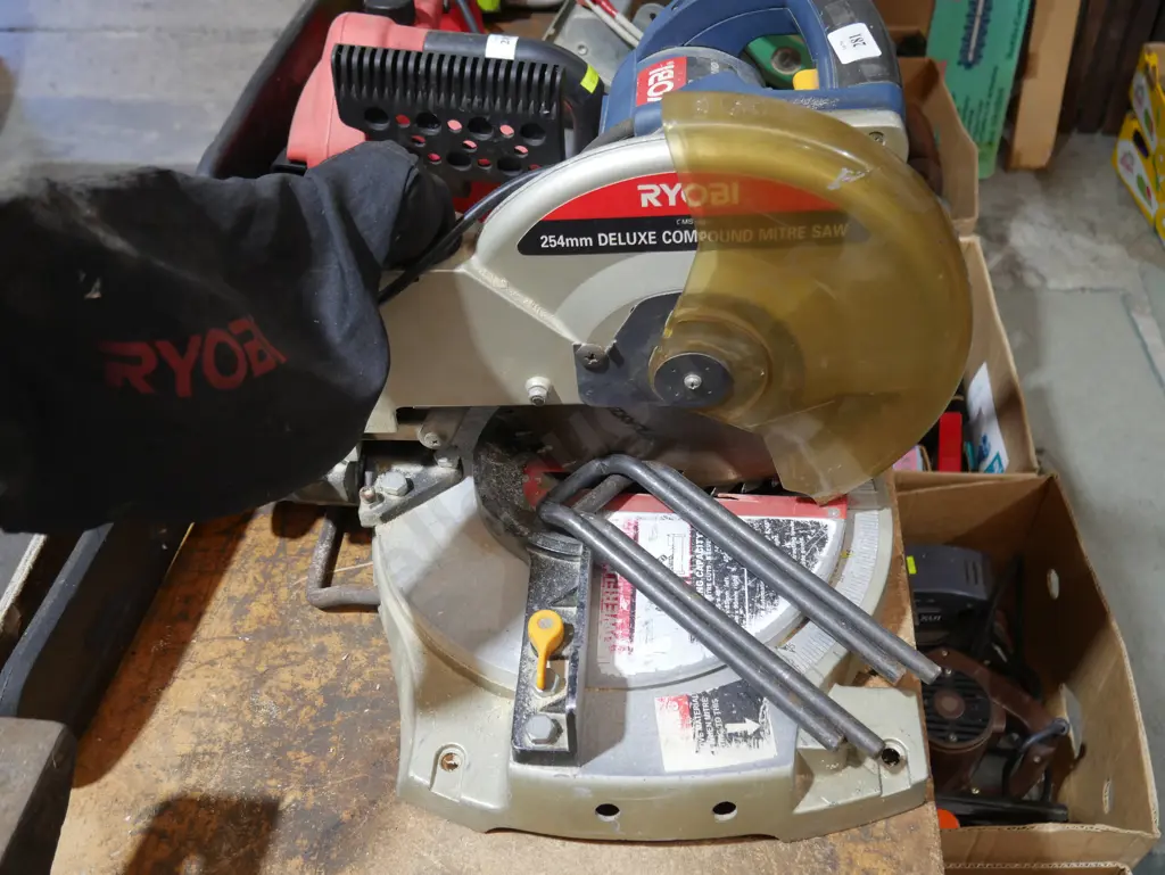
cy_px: 438
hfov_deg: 56.8
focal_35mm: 32
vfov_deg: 44.2
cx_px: 582
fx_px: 1077
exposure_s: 1/60
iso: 400
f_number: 3.6
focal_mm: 16
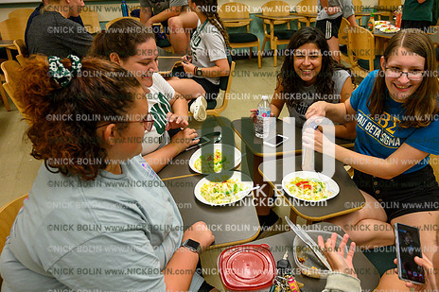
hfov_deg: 61.3
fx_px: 366
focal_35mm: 30
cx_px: 268
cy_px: 162
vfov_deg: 43.5
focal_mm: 24
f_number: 4.5
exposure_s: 1/250
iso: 1600
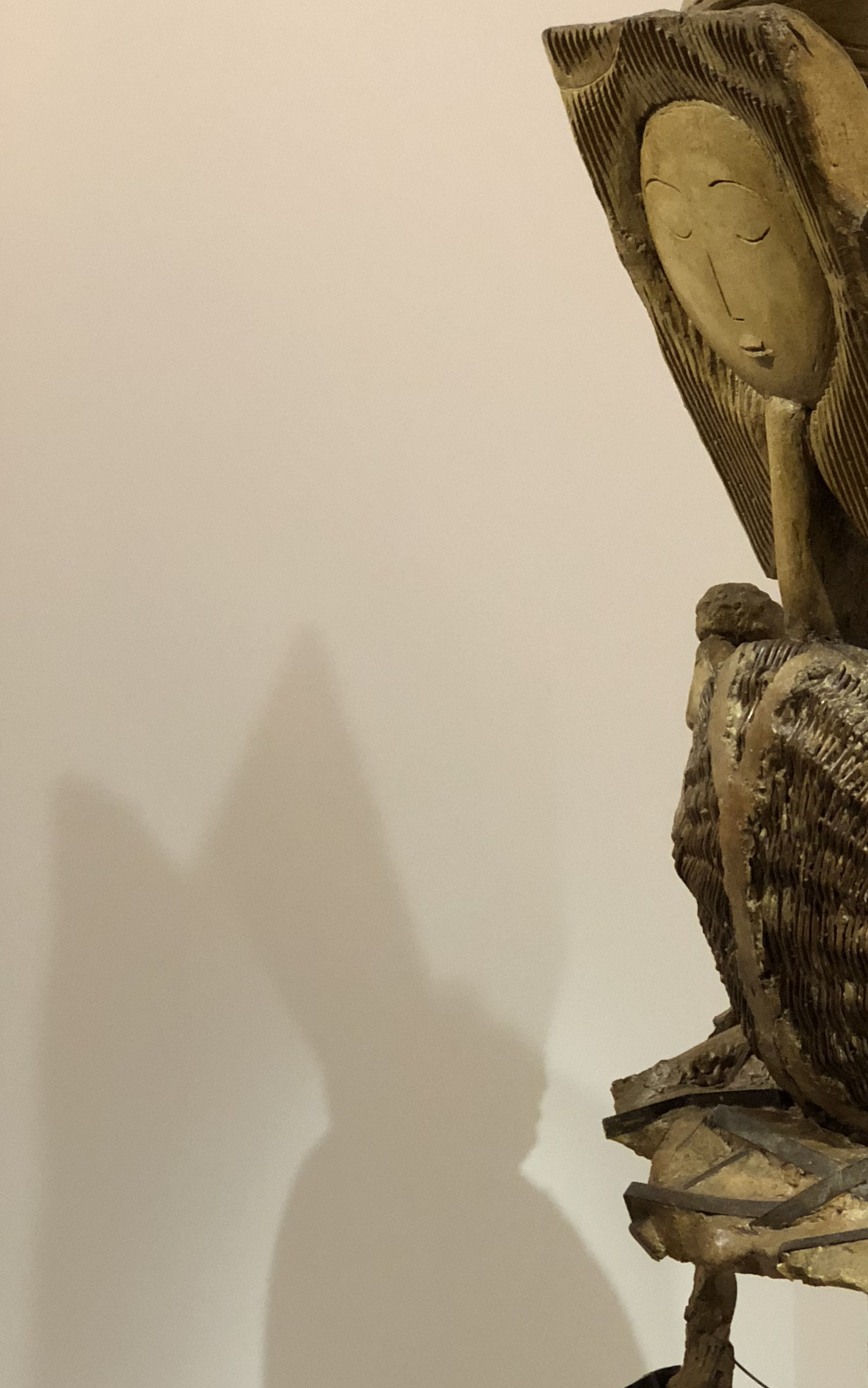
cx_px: 869
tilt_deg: -9.6
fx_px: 3520
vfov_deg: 22.2
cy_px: 992
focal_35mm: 93
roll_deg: +0.4
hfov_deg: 13.9
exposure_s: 1/25
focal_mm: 6
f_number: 2.4
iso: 125
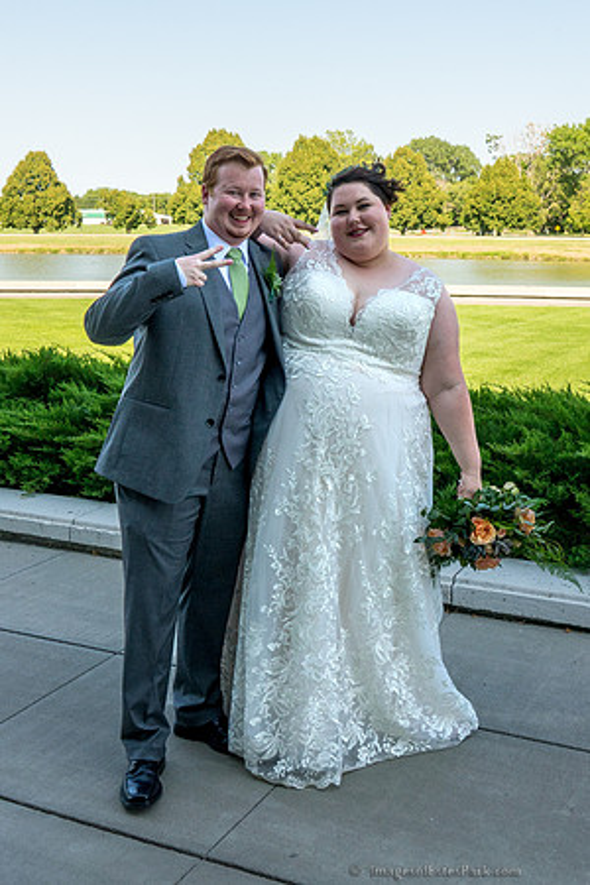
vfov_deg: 67.4
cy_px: 442
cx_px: 295
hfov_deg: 47.9
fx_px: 664
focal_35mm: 27
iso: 100
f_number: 4
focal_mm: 9.99
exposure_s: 1/640
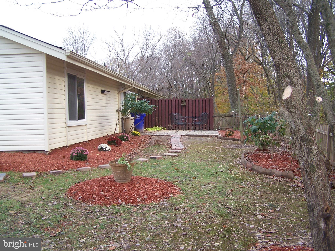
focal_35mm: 38
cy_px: 126
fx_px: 368
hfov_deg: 49.0
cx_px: 168
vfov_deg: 37.7
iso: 80
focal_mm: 6.3
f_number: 2.8
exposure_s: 1/125
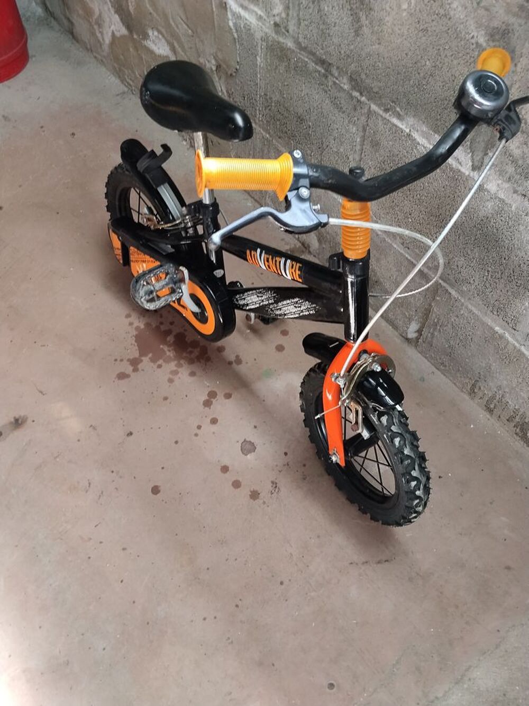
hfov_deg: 48.2
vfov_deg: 61.7
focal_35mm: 29
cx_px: 264
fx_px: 591
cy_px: 353
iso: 125
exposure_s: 1/33.3
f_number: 1.8
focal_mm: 4.22
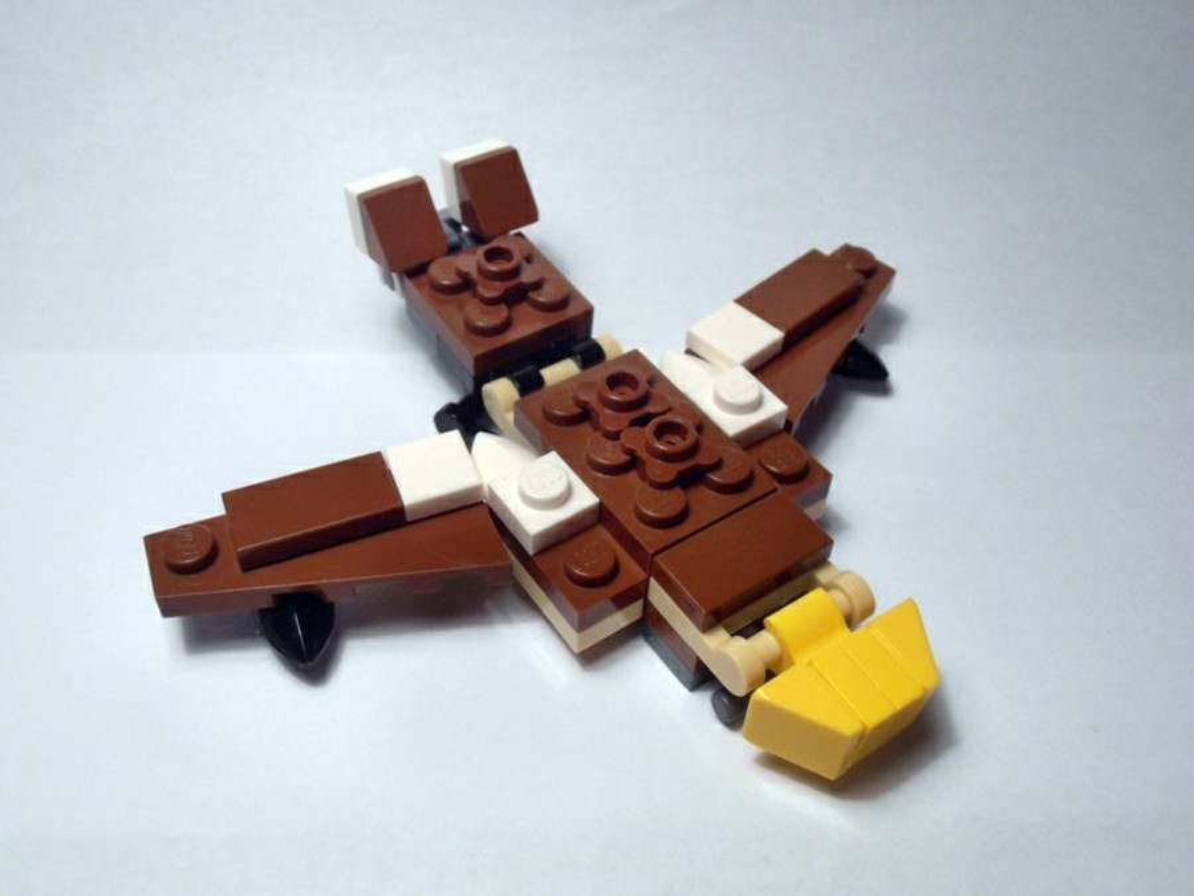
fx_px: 1276
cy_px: 448
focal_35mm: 37
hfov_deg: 50.1
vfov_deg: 38.7
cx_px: 597
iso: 80
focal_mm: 6.61
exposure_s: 1/100
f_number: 3.9
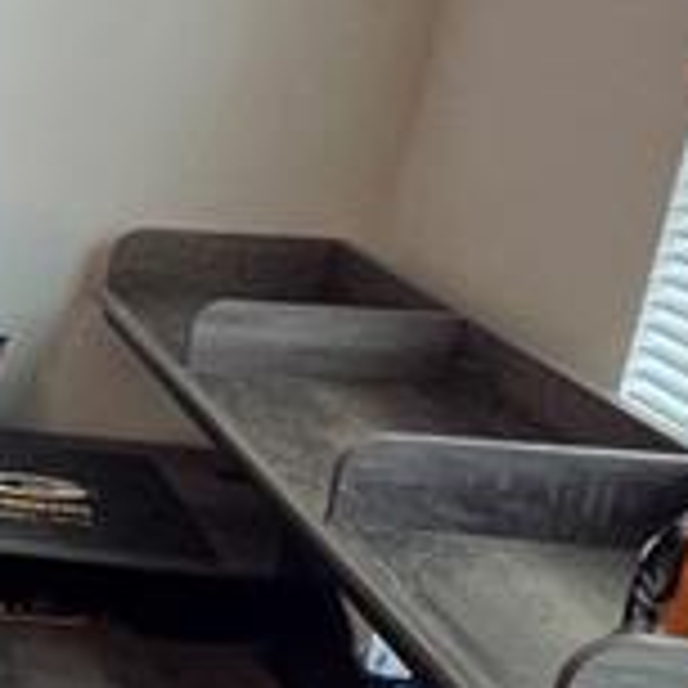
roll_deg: -0.3
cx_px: -971
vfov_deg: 22.4
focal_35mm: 77
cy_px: 418
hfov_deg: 14.5
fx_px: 1731
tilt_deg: -16.3
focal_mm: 1.57
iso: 200
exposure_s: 1/60
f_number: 1.8
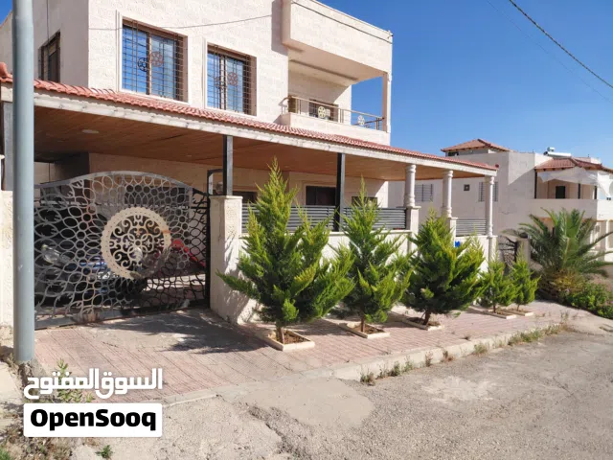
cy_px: 230
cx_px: 306
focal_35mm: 25
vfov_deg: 54.9
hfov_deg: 69.4
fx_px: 443
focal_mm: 4.69
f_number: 1.8
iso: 50
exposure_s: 1/2707
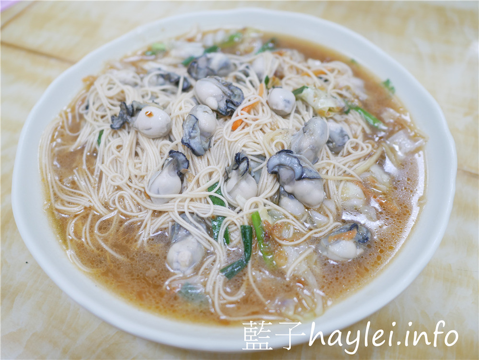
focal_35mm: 30
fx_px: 415
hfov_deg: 60.0
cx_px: 240
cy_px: 180
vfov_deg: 46.8
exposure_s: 1/60
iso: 320
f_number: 1.7
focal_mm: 15
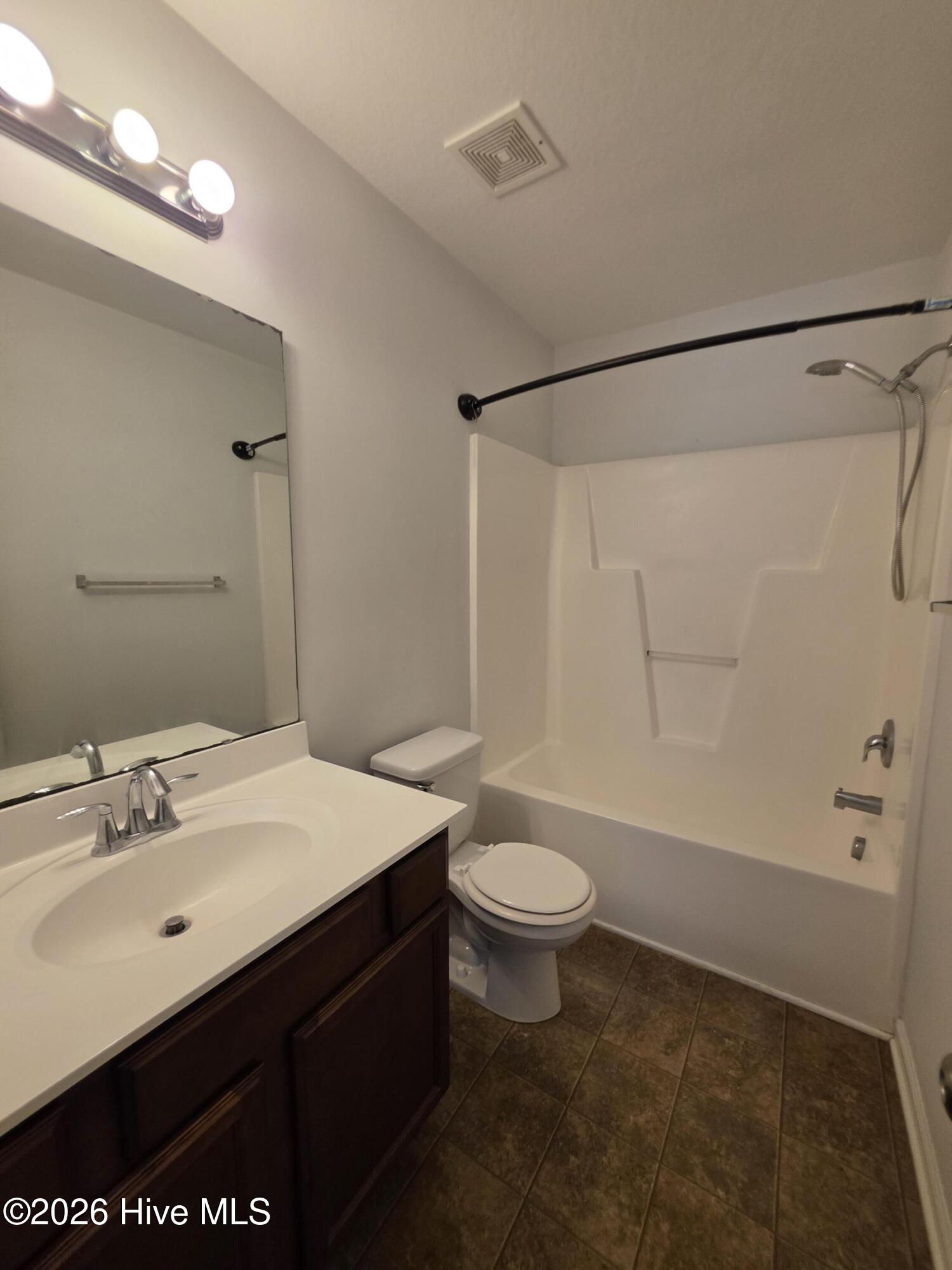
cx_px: 476
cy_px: 635
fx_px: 477
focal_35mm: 13
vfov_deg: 106.2
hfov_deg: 89.9
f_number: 1.9
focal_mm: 2.2
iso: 80
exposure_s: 1/120
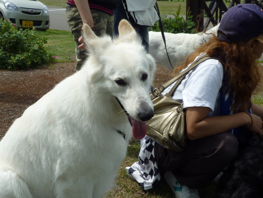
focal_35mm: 47
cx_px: 132
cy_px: 99
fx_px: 357
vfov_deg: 30.9
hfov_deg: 40.4
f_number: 5
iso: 80
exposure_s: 1/500
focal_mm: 5.3
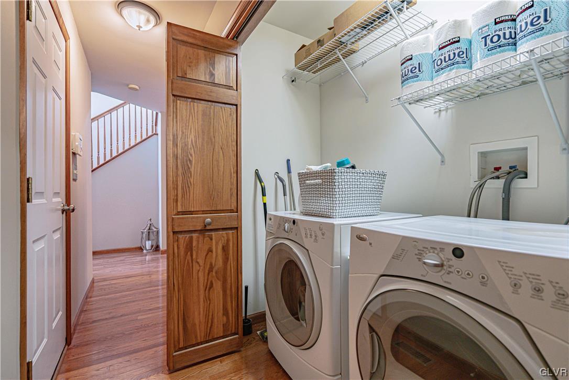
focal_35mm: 16
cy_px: 190
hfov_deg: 96.7
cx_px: 284
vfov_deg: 73.7
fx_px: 253
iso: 1250
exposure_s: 1/200
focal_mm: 16
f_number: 5
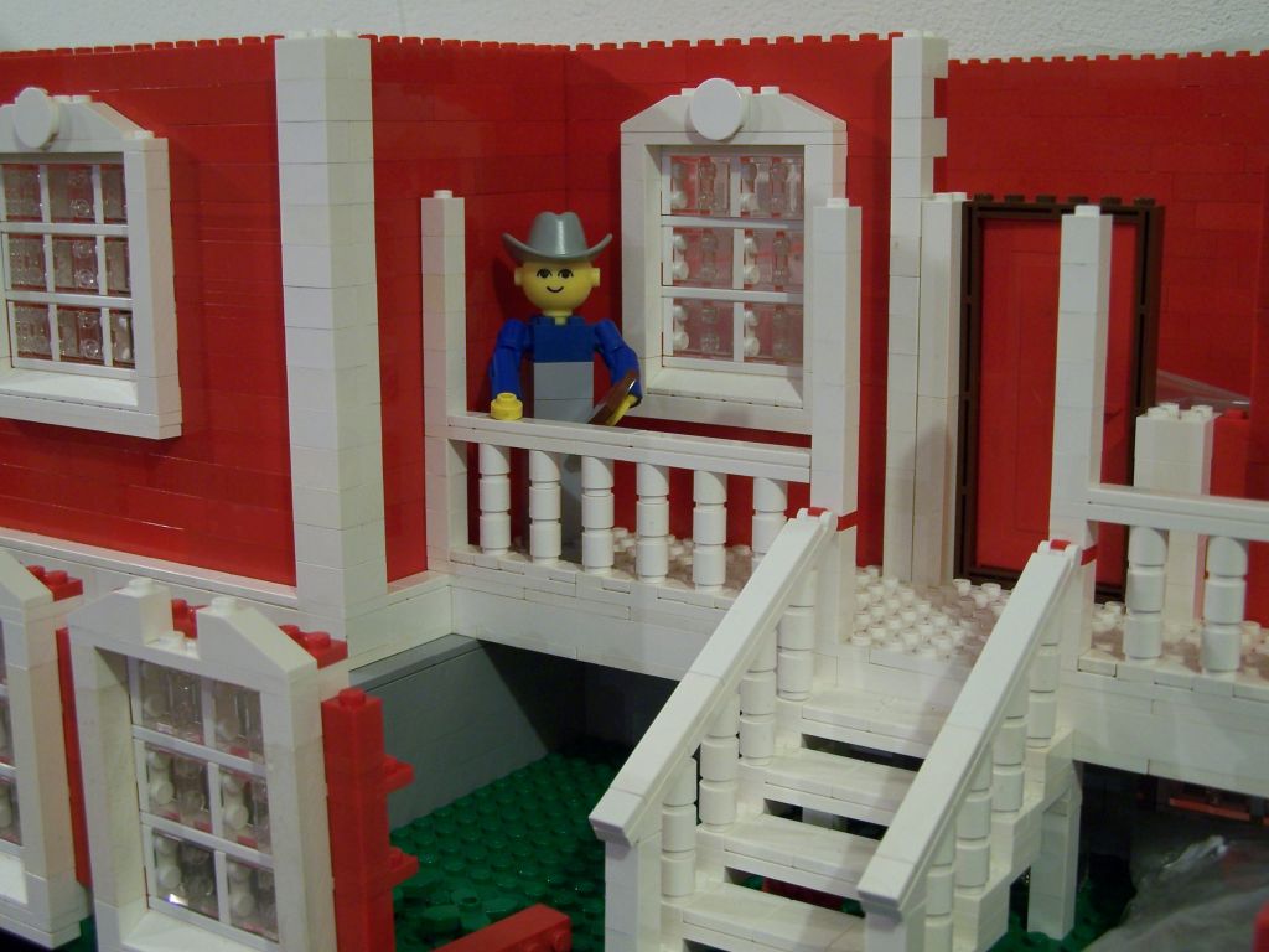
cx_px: 634
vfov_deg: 30.3
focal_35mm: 48
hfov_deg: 39.7
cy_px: 476
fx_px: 1760
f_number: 3
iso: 80
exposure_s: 1/4
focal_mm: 8
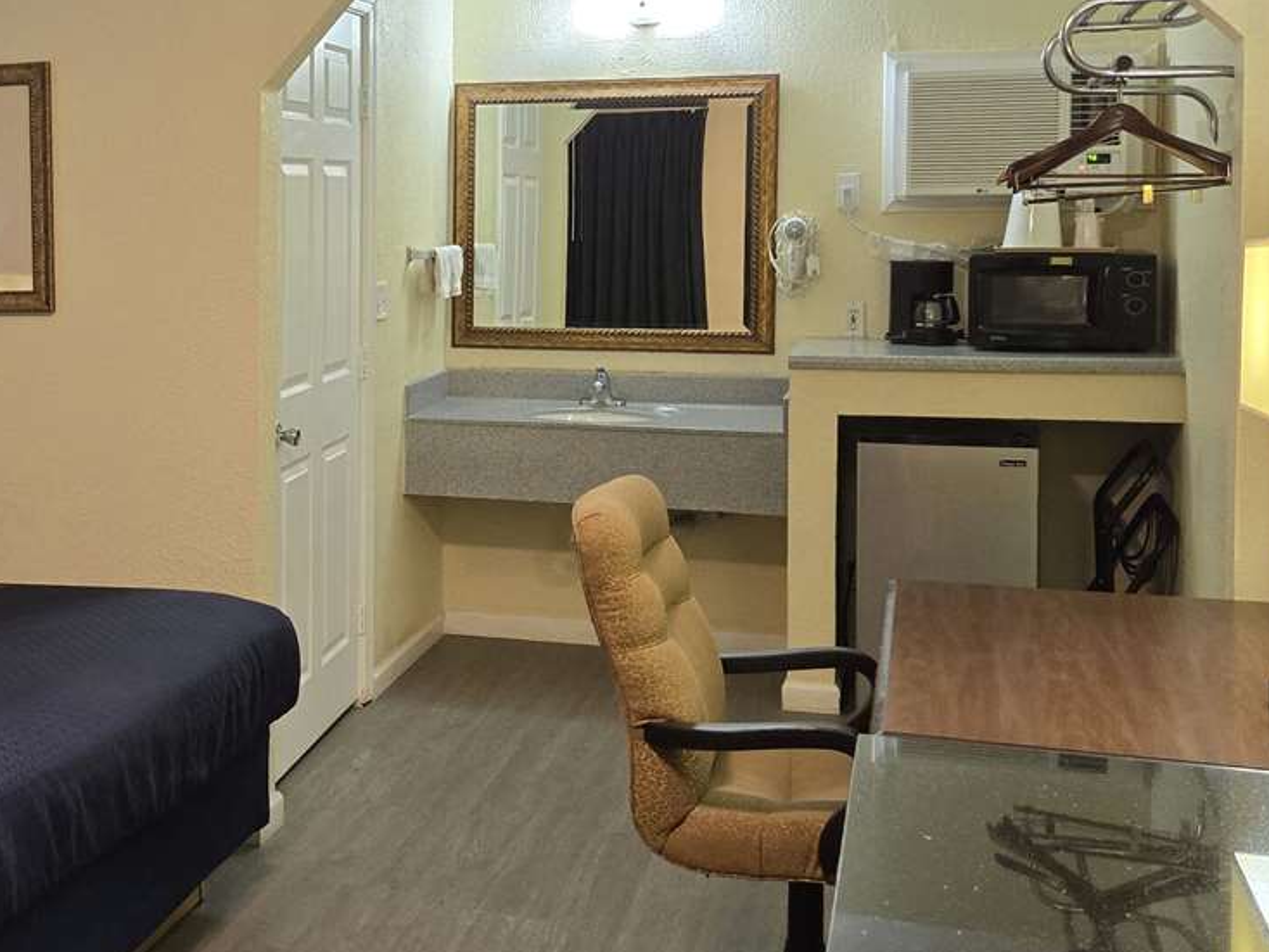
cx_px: 124
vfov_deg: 30.8
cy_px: 581
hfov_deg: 37.7
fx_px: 1724
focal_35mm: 47
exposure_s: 1/120
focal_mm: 5.4
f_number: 1.8
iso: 640
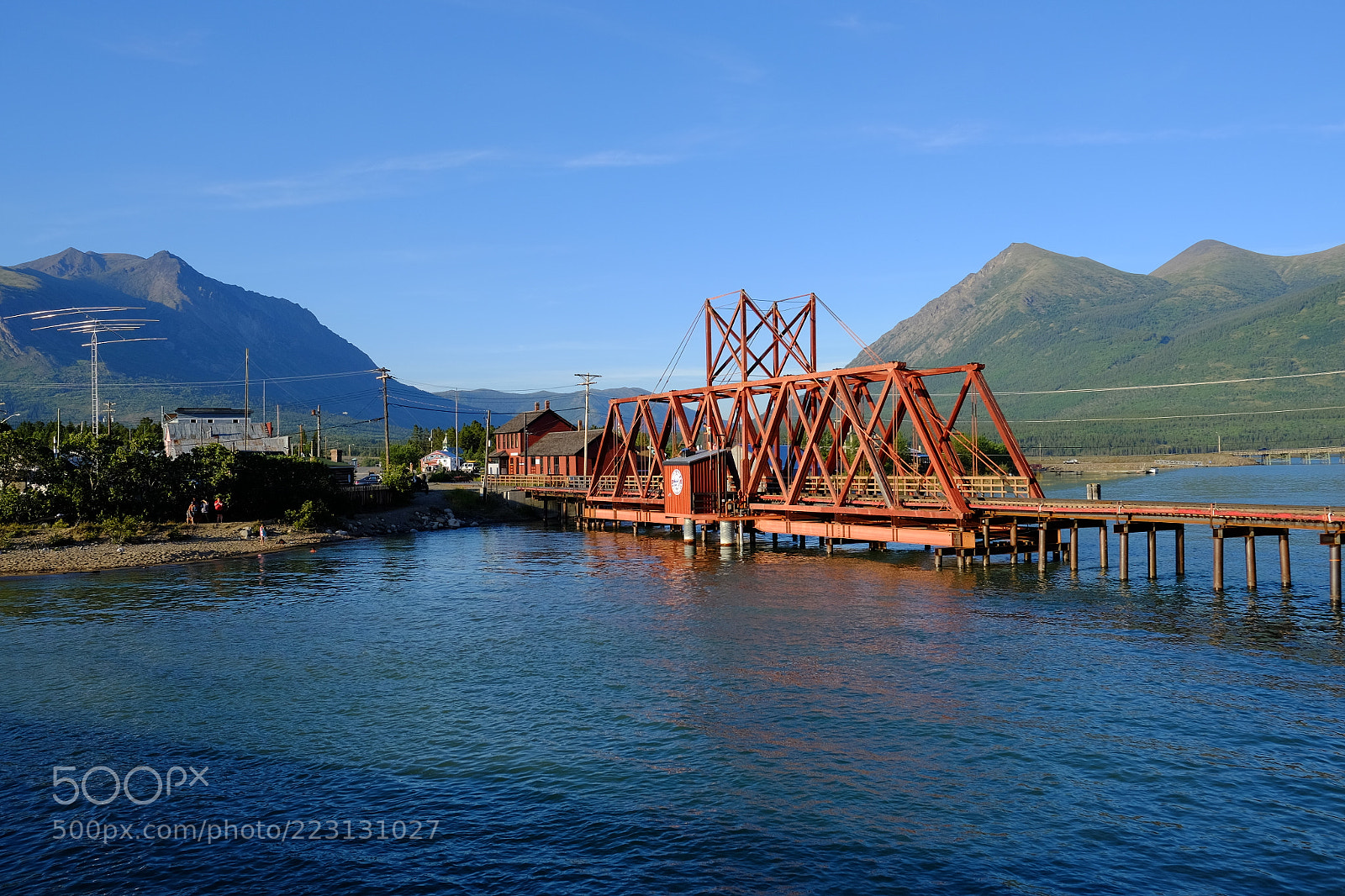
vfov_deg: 37.8
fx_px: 1307
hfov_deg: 54.4
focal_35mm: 35
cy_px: 448
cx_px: 672
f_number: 8
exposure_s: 1/250
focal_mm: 23
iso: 200
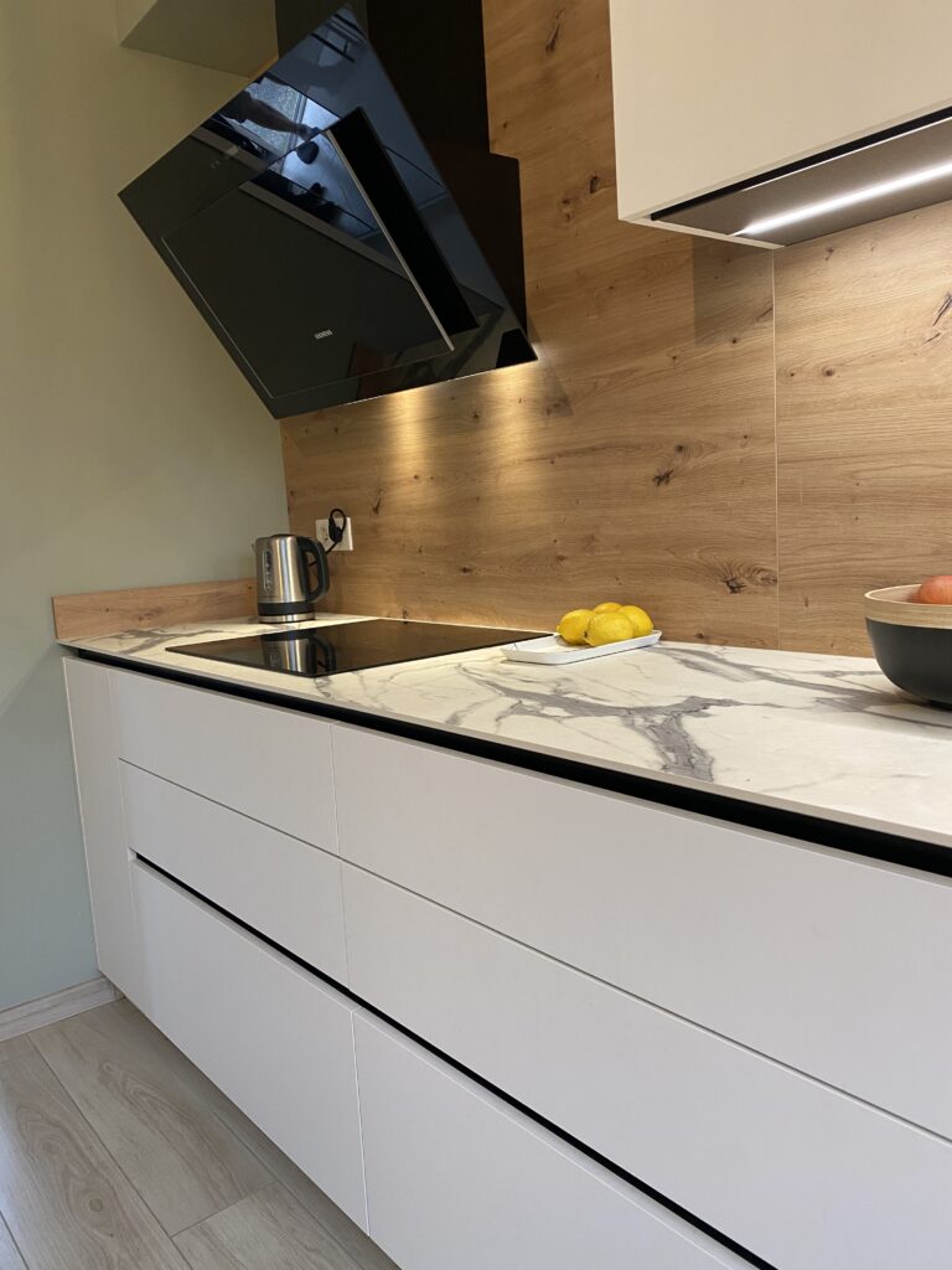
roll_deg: +3.1
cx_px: 476
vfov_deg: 67.3
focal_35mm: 26
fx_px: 953
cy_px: 635
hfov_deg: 53.1
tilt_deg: -6.8
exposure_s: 1/50
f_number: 1.8
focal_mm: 4.25
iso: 100
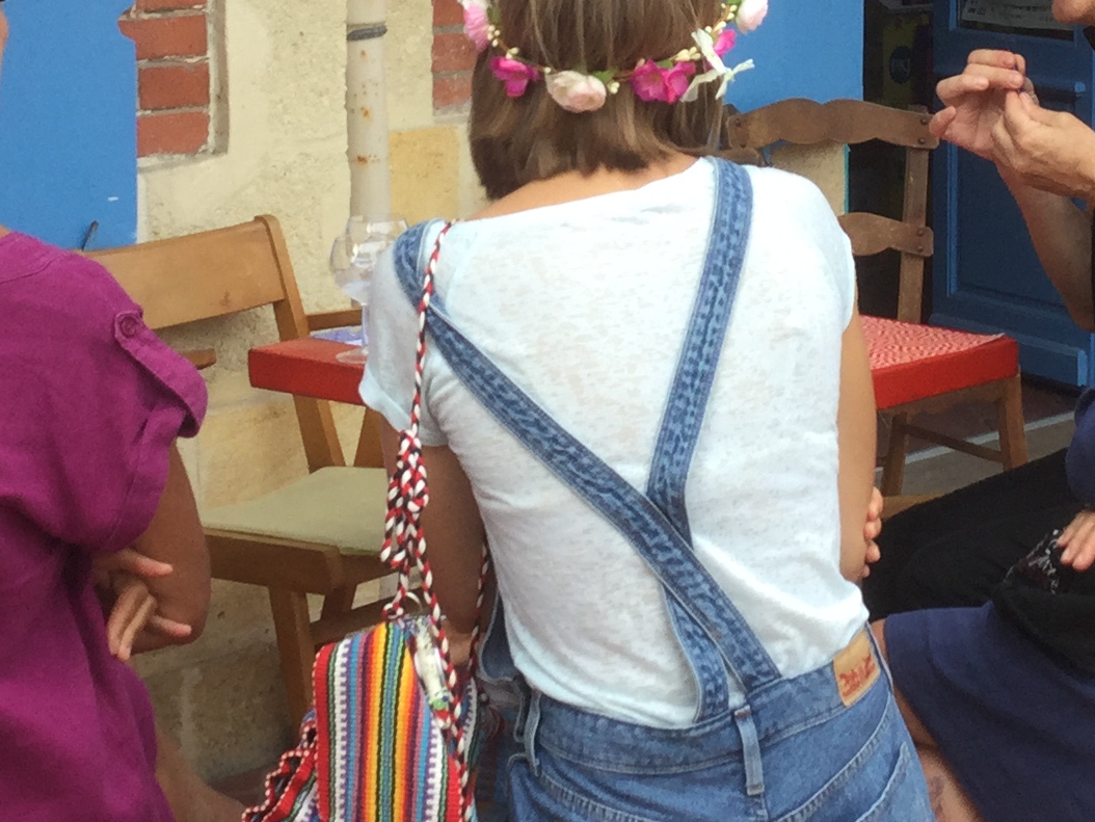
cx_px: 570
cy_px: 57
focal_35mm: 96
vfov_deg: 15.2
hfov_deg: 20.4
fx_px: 3037
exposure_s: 1/120
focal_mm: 3.3
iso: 25
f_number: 2.4
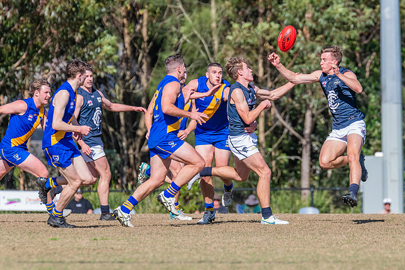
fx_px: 5145
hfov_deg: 4.5
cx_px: 256
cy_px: 128
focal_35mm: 457
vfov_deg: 3.0
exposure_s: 1/2000
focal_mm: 360
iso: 800
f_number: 8
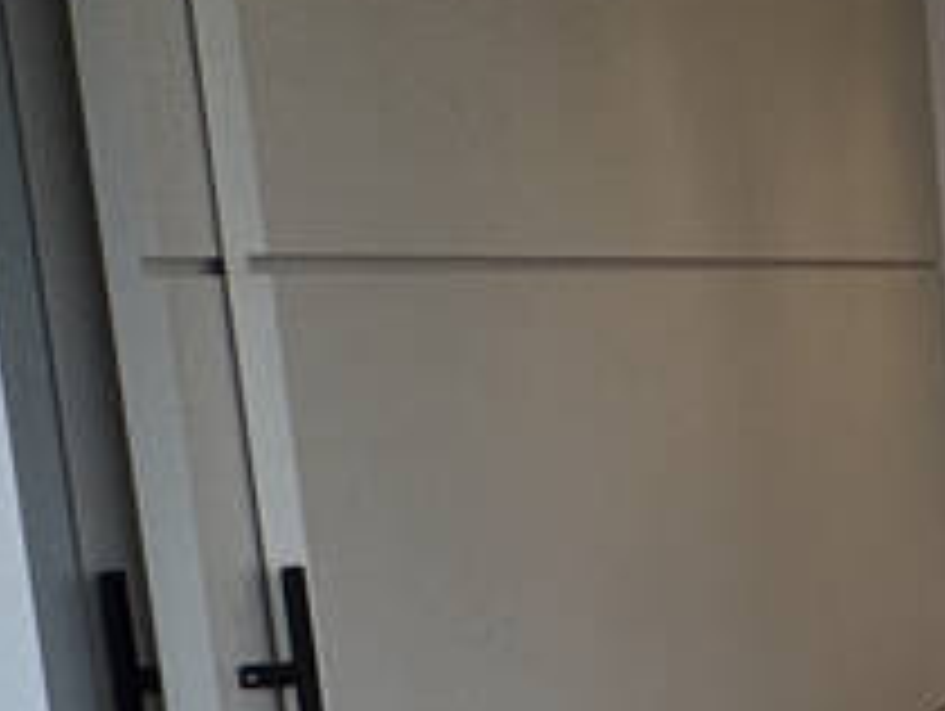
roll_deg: +0.3
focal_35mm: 96
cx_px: 2610
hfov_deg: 12.5
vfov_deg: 15.3
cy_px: 634
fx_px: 2624
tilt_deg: -7.3
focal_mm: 2.22
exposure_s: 1/120
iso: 64
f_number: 2.2
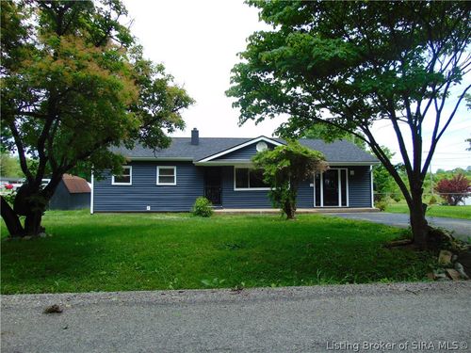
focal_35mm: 25
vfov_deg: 54.9
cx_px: 236
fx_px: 340
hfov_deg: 69.4
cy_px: 176
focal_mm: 4.5
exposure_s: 1/500
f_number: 3
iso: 80
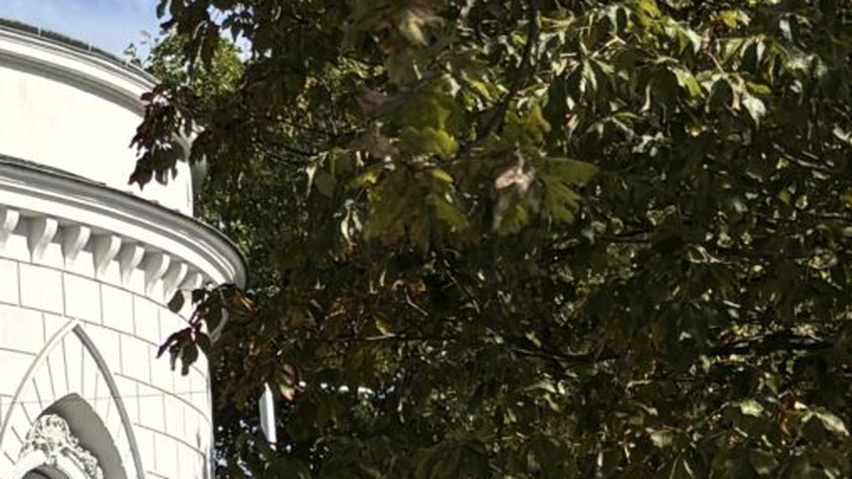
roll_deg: -1.6
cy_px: 111
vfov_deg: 8.5
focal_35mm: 143
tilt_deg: +14.8
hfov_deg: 13.7
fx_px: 3230
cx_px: -605
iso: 50
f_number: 1.6
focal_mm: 5.96
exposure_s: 1/3311
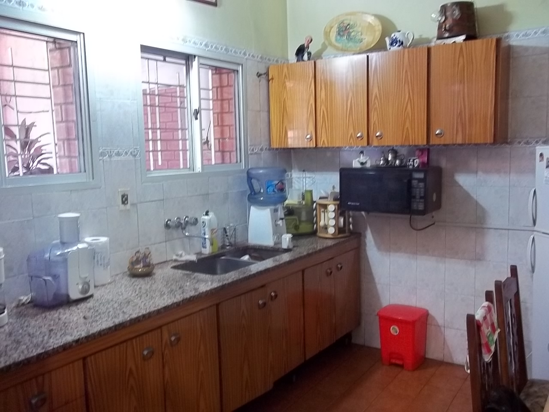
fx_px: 508
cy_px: 206
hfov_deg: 56.8
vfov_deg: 44.2
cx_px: 274
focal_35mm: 32
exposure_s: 1/8
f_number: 2.9
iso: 202
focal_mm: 5.7
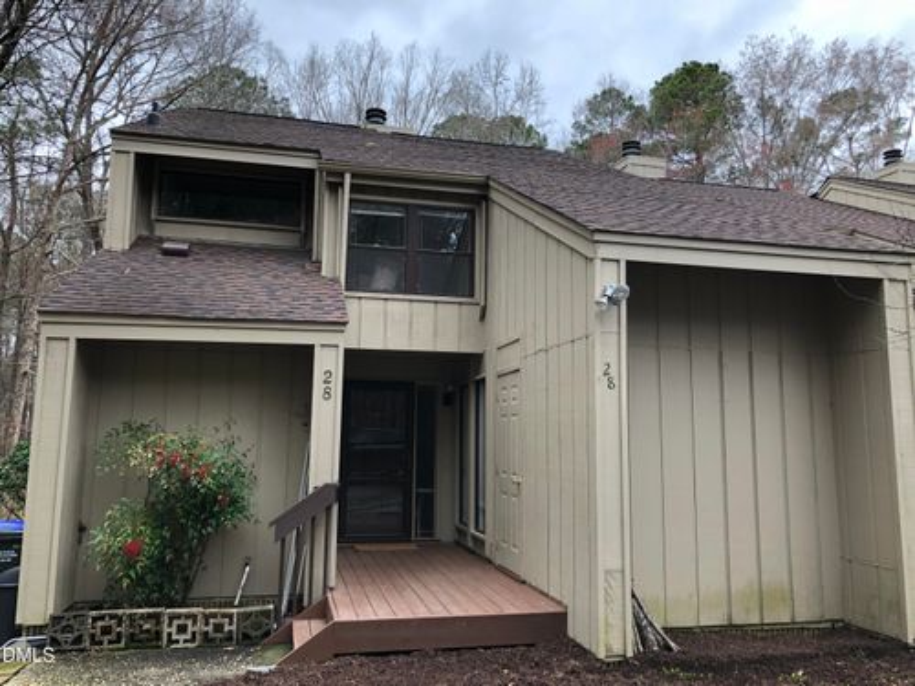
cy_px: 343
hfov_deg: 63.4
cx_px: 458
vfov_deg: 49.7
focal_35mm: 28
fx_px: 740
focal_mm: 4
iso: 25
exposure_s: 1/120
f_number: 1.8
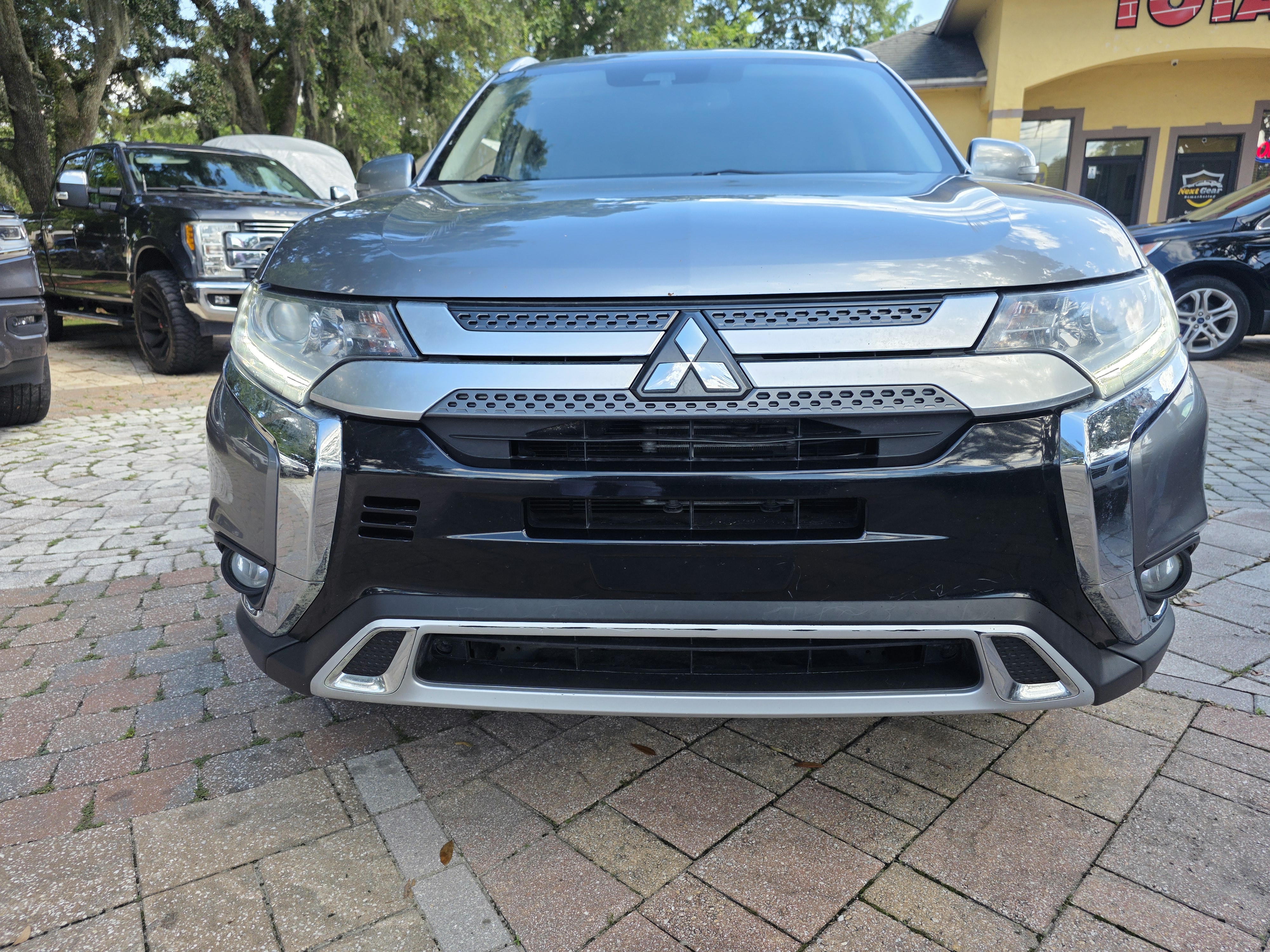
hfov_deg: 73.9
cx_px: 635
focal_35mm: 23
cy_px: 476
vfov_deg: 58.9
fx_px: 844
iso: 32
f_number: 1.7
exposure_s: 1/359
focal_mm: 6.3
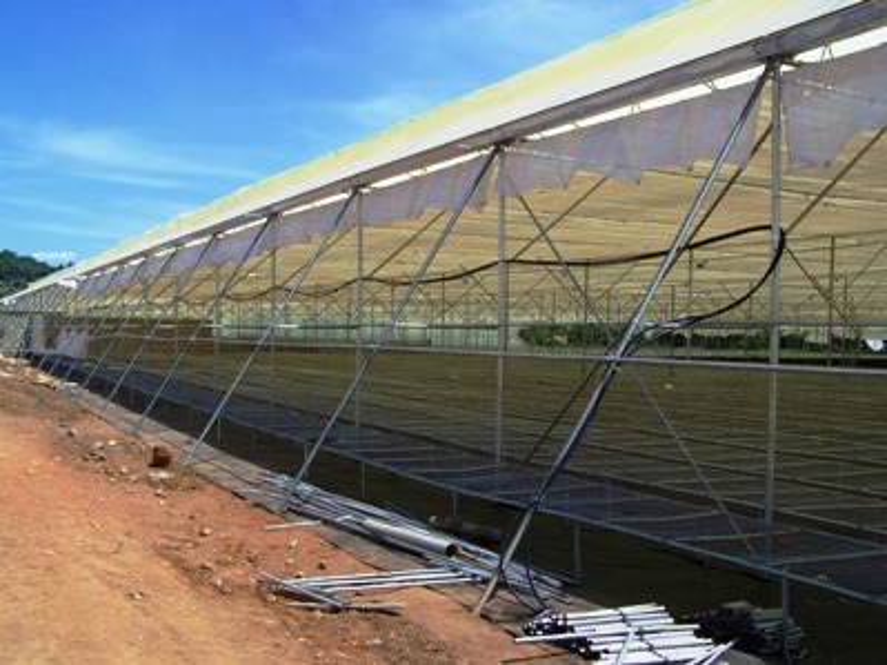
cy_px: 332
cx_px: 444
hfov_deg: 49.0
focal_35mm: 38
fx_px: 973
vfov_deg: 37.7
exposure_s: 1/800
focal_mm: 6.3
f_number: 4
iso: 64
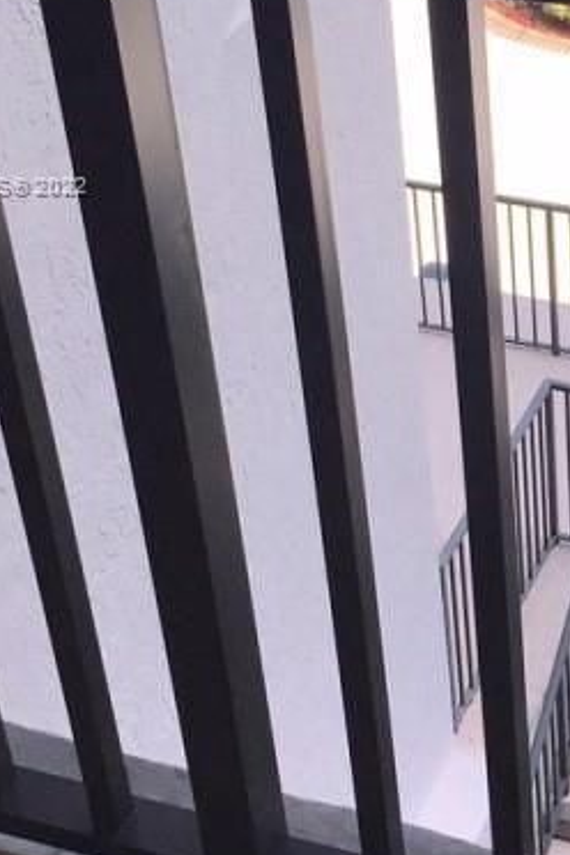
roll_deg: +0.5
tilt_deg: -32.6
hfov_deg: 16.0
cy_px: 186
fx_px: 1971
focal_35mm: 83
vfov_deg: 24.1
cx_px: 616
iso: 50
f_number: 2.2
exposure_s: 1/2083
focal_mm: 4.15
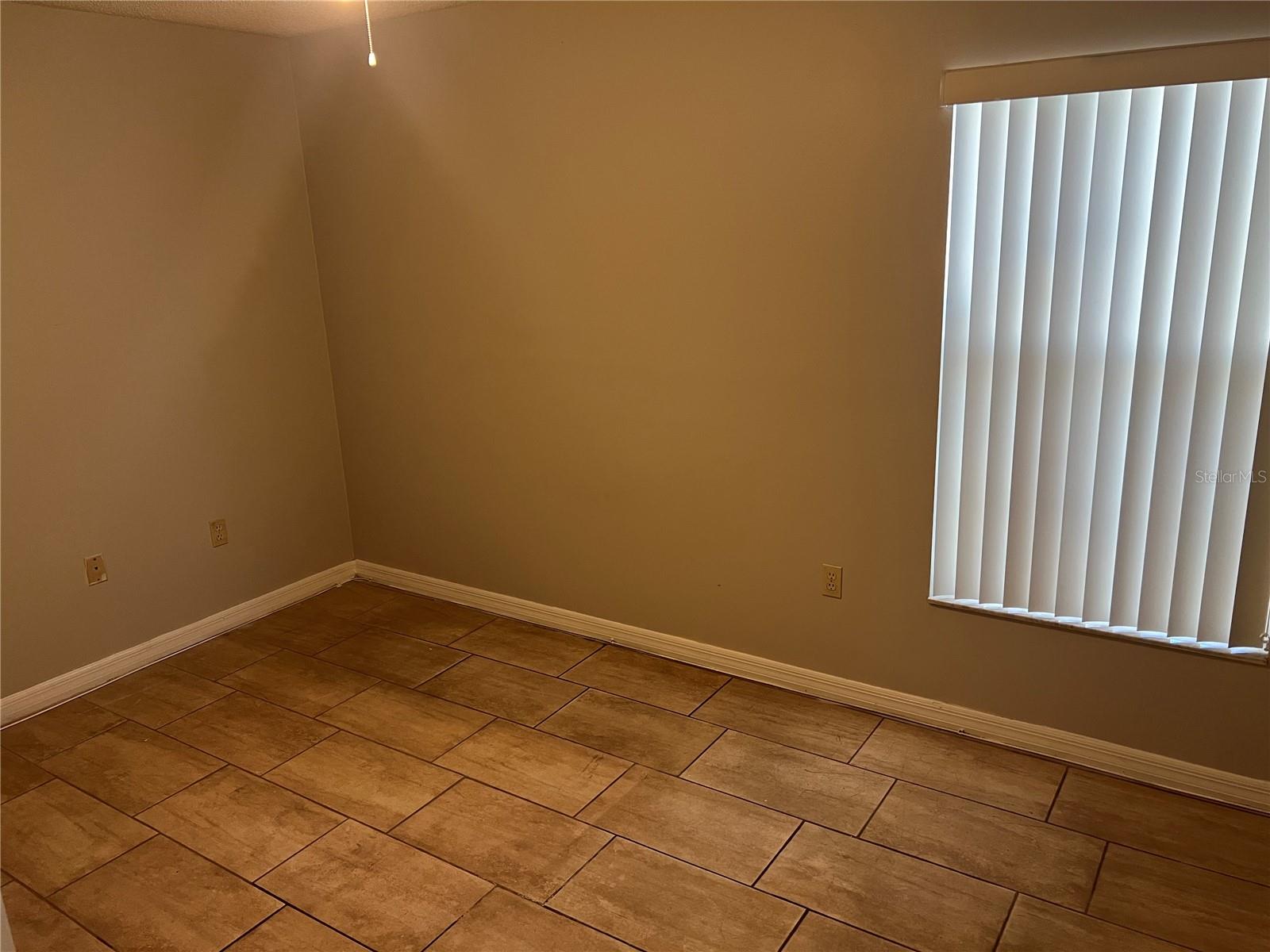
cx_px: 635
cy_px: 476
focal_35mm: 26
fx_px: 954
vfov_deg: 53.1
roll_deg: +2.8
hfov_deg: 67.3
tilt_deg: -15.4
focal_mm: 5.7
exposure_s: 1/60
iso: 250
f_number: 1.5
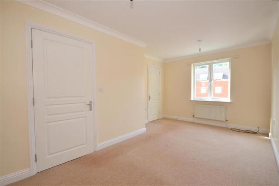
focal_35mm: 15
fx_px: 116
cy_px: 93
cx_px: 140
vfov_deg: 77.3
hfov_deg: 100.4
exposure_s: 1/8
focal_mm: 10
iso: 200
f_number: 11
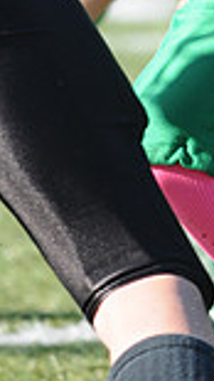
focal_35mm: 1756
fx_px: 17743
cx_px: 272
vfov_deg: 1.2
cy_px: -224
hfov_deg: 0.7
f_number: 4
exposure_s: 1/500
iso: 200
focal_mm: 300
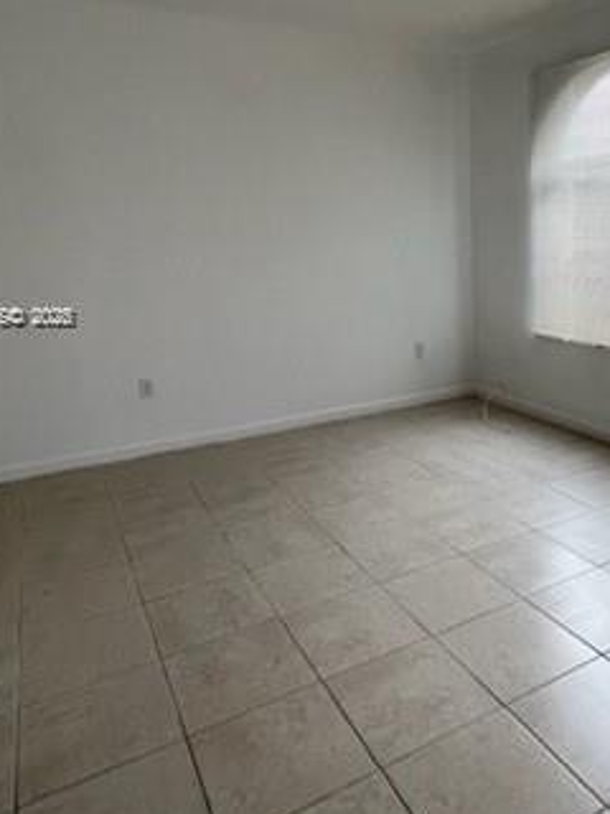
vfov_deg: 66.5
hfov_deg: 51.6
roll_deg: +1.4
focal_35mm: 26
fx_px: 611
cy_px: 318
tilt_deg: -6.2
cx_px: 430
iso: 64
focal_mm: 1.57
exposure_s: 1/122
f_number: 1.8
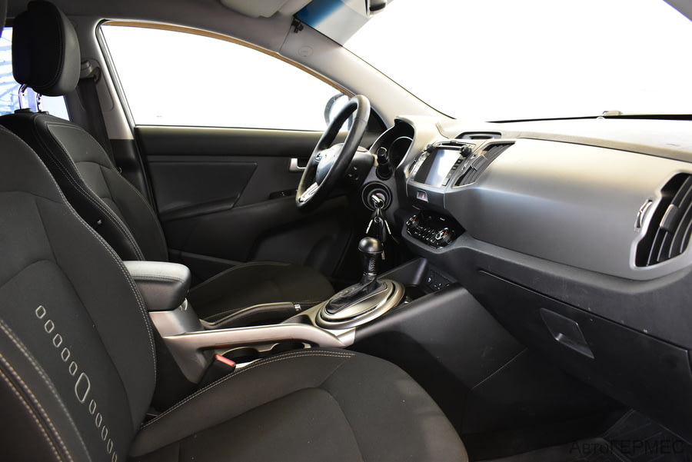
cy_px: 231
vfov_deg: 48.0
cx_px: 346
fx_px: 519
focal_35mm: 27
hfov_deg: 67.4
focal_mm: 18
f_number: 5
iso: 2500
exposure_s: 1/160
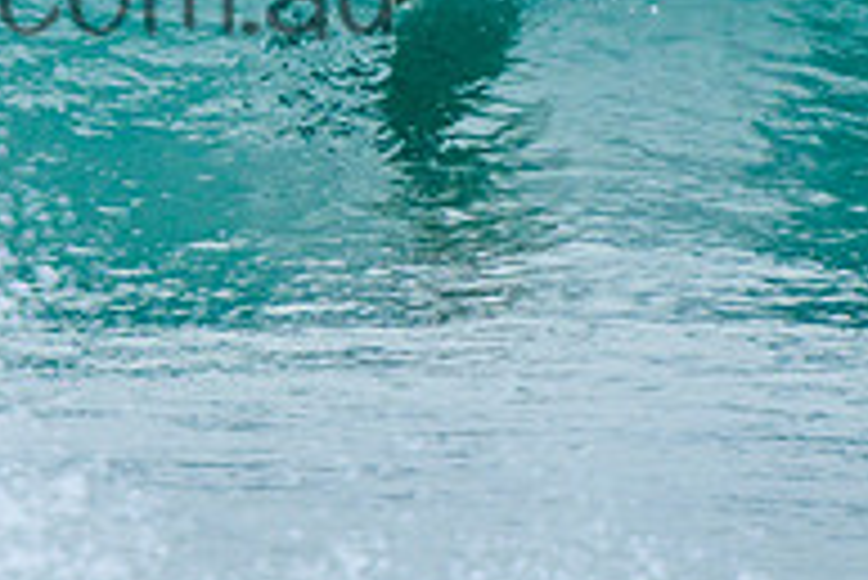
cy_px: -158
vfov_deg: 0.8
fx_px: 39836
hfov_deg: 1.2
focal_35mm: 1651
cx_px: 199
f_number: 5.6
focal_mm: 400
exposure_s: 1/2000
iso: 320
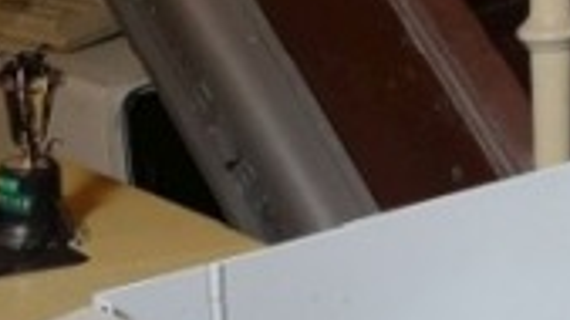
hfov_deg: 13.5
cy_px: 559
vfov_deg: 8.4
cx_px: -519
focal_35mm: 139
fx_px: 2101
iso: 320
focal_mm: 3.95
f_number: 1.8
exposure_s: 1/100
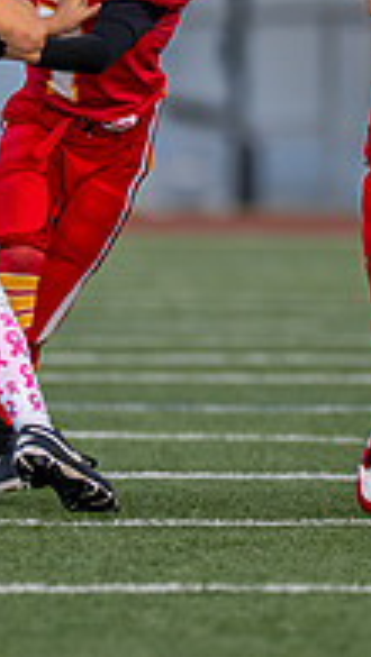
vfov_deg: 1.9
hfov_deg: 1.1
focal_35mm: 1136
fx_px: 19824
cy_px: 90
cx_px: 370
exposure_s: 1/2500
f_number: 2.8
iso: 400
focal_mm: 200
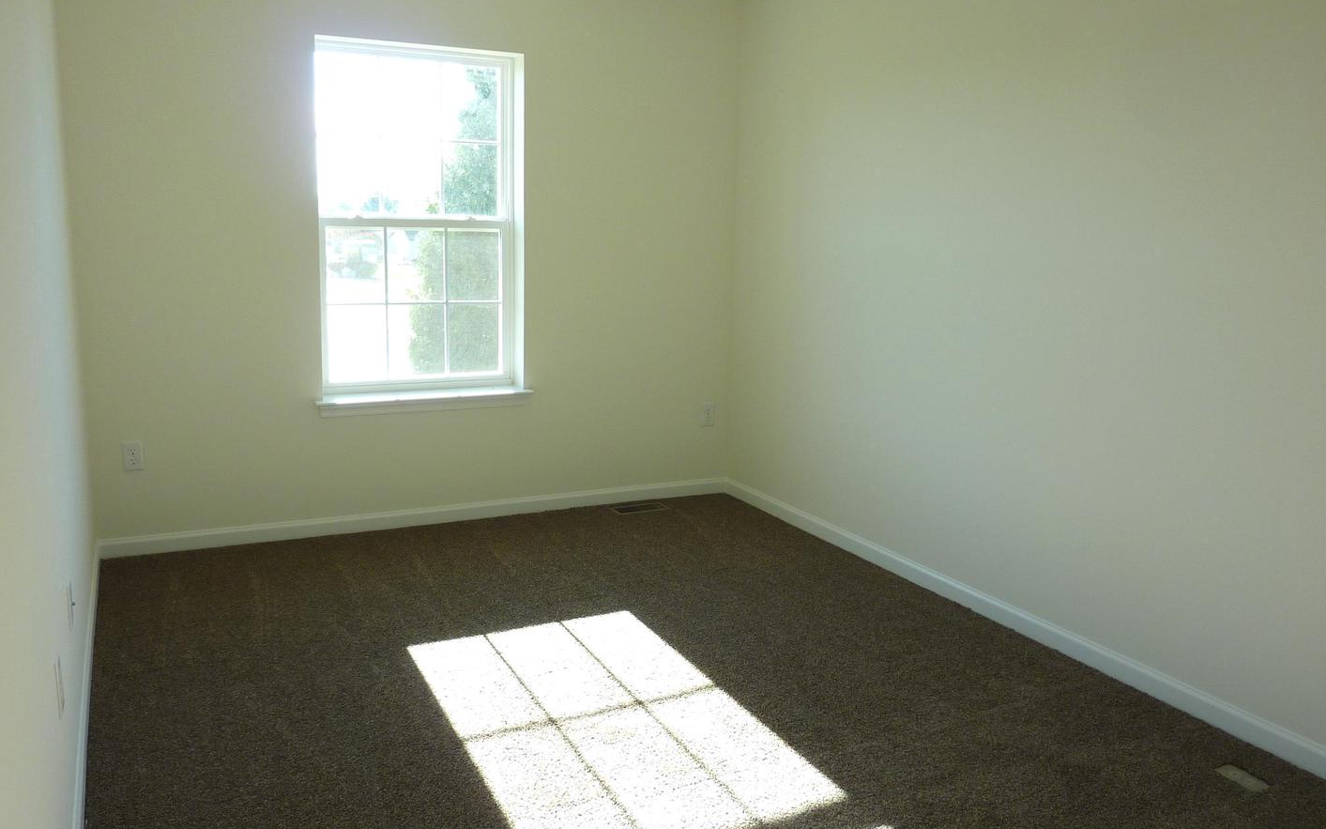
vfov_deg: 46.0
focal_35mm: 27
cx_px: 675
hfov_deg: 68.4
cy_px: 422
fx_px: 976
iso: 80
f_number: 3.3
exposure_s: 1/50
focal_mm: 4.1
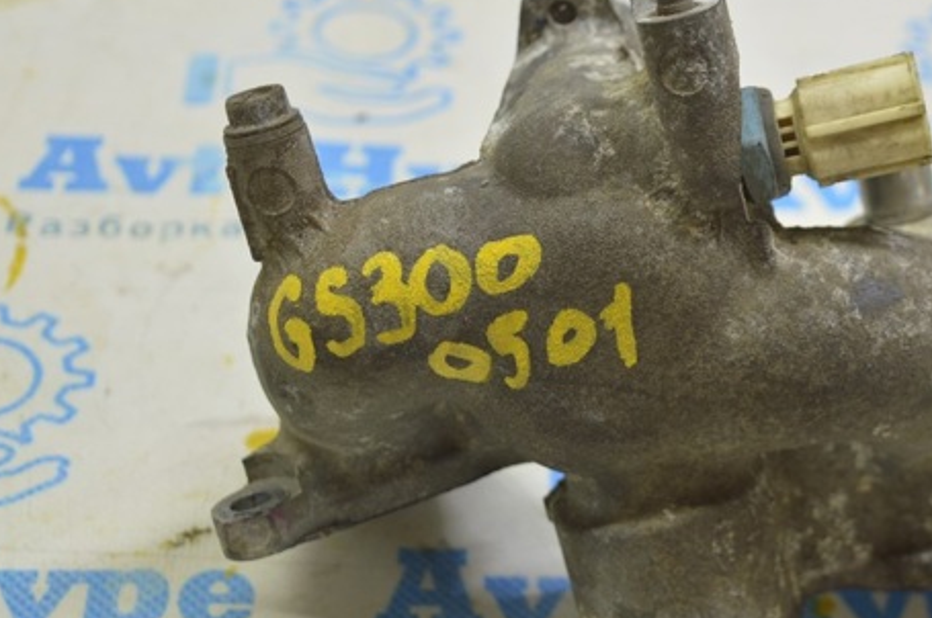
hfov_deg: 21.0
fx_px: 2508
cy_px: 306
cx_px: 643
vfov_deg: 14.1
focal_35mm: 97
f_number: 5.6
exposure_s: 1/20
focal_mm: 46
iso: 400
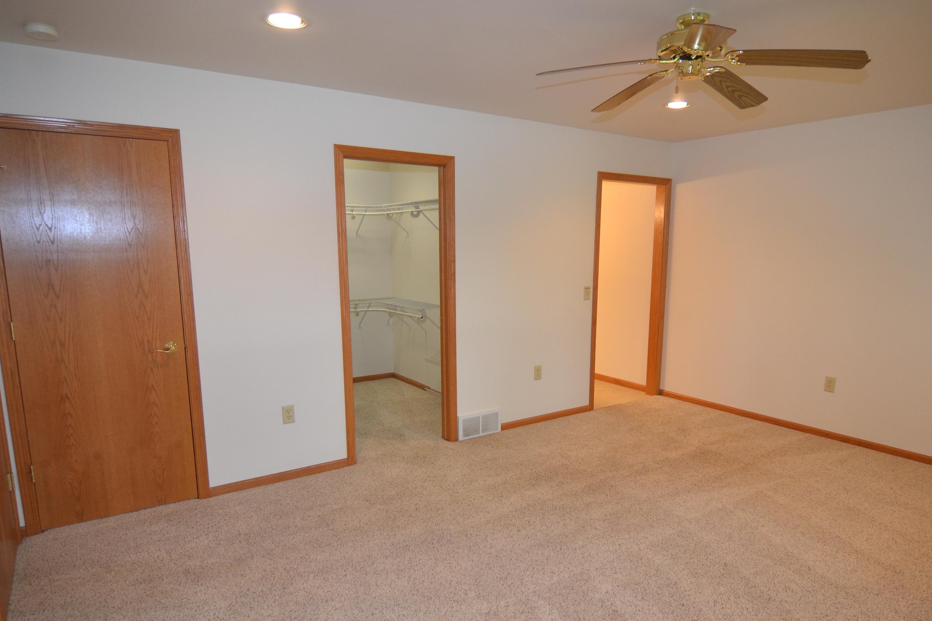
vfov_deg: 59.3
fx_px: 544
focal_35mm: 21
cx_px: 501
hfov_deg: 81.1
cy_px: 345
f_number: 4
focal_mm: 12
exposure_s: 1/60
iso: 800
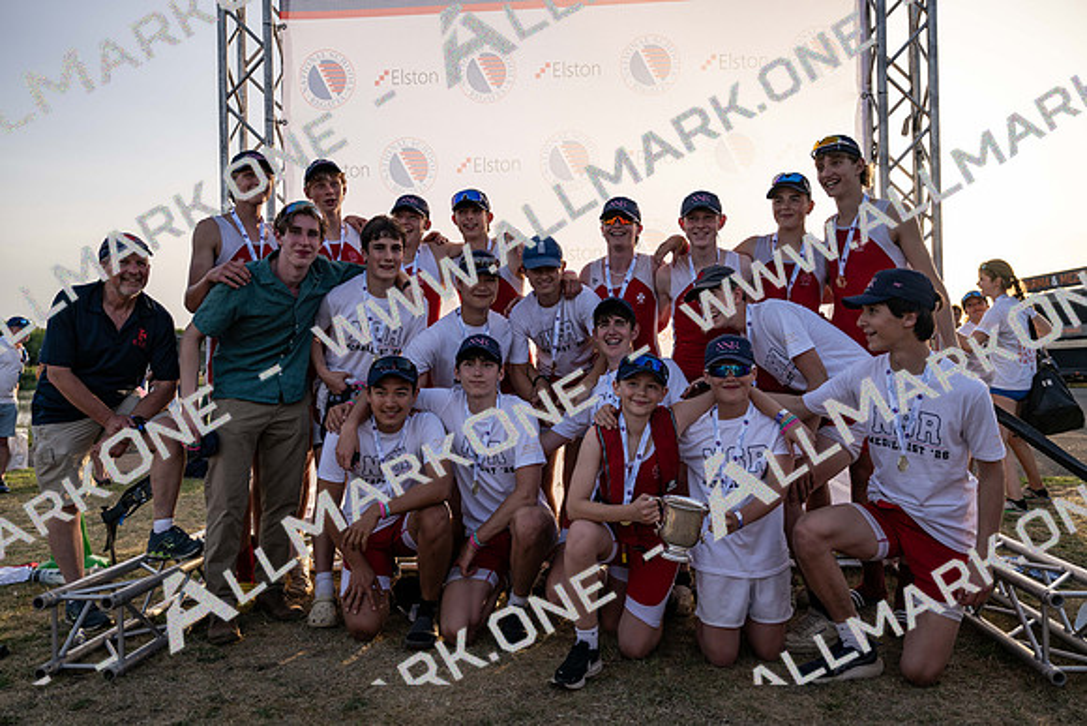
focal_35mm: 29
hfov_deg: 63.6
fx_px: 876
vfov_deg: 45.0
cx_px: 544
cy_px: 363
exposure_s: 1/1000
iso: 64
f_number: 2.8
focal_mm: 29
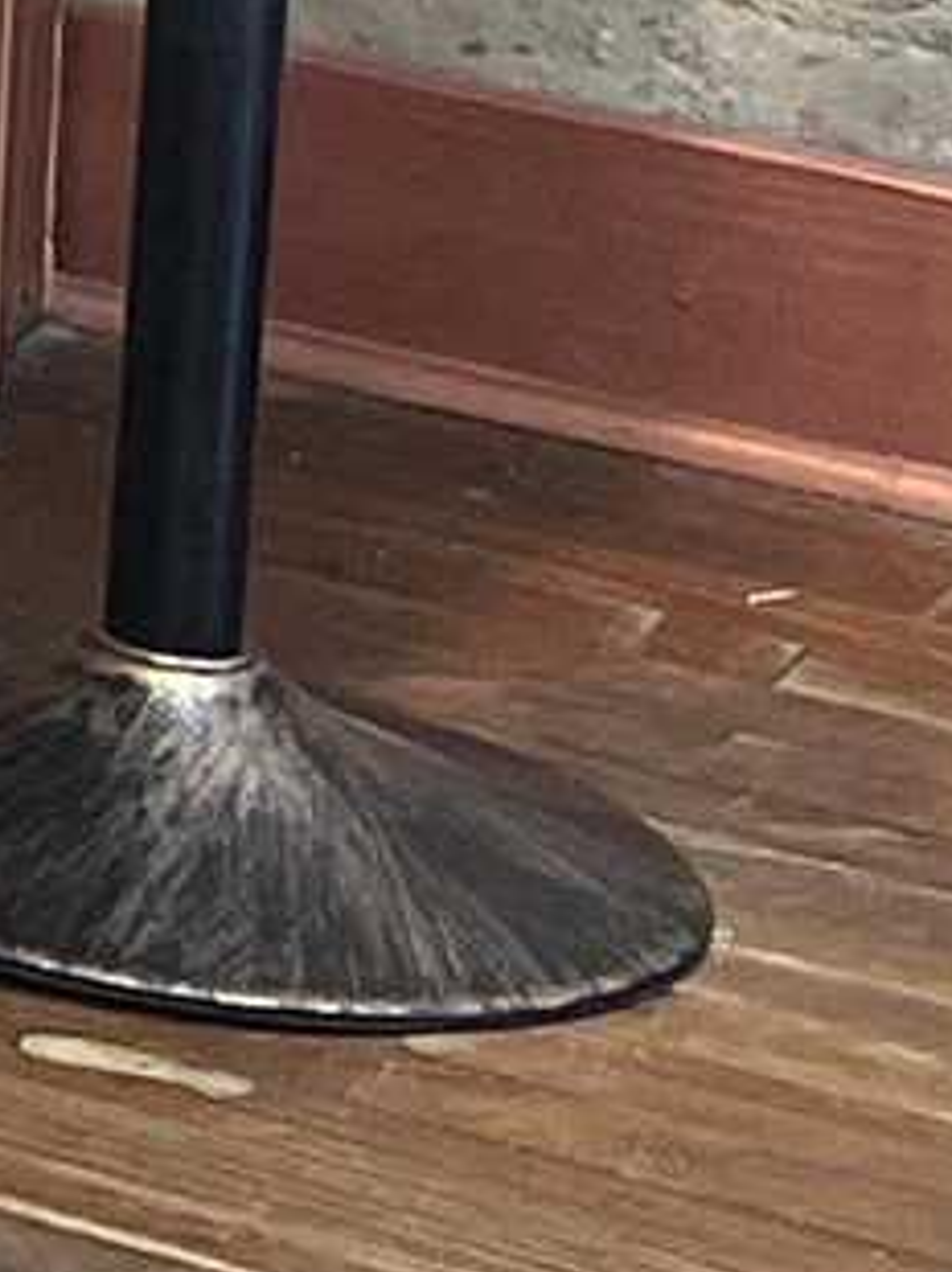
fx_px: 9474
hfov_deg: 4.5
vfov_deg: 7.2
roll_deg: +0.4
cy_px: -1879
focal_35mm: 258
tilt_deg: -8.1
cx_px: -4514
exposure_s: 1/60
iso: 64
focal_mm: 5.7
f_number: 1.5
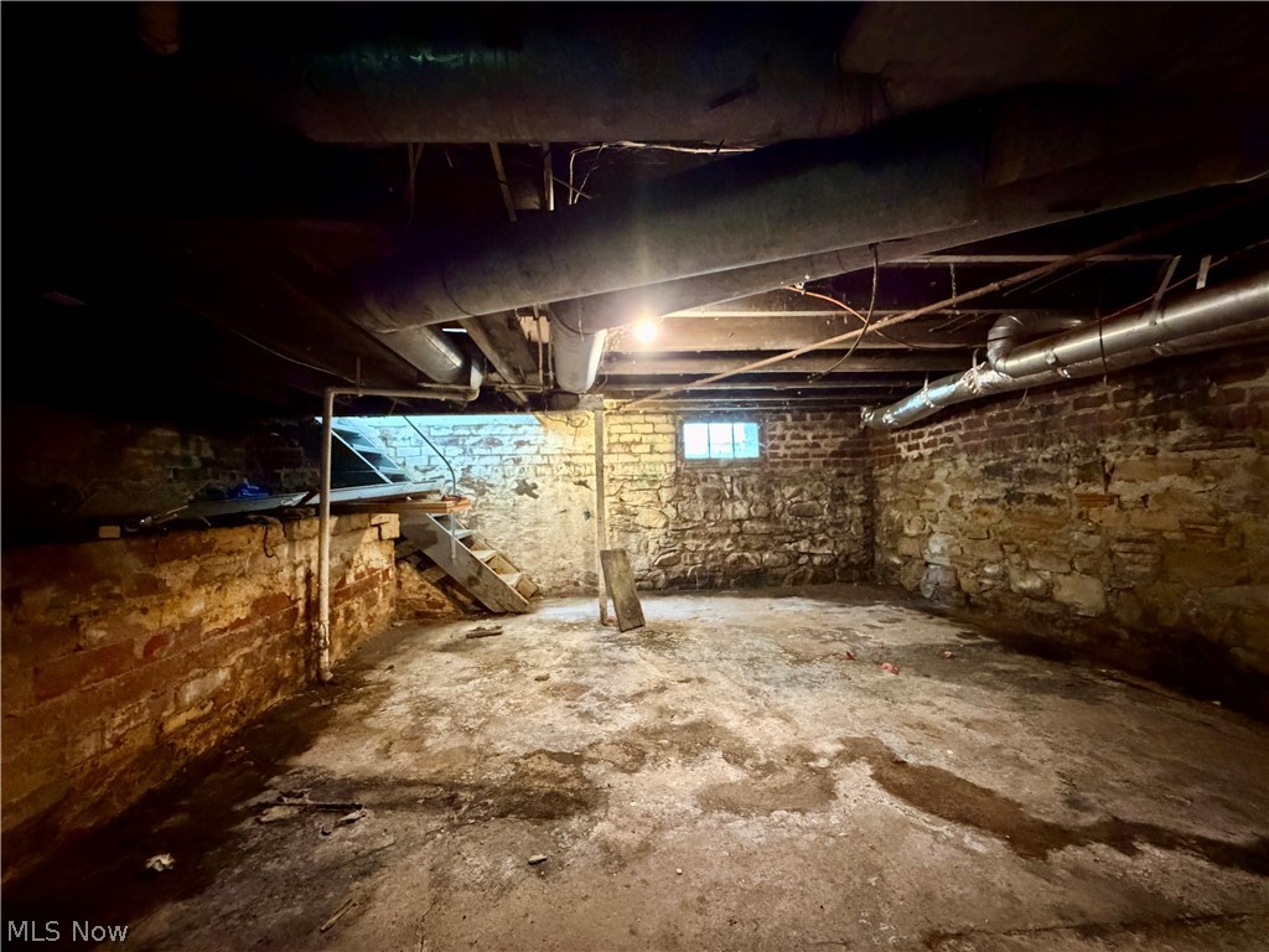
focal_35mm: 14
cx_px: 634
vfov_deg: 85.7
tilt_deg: +1.2
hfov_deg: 102.1
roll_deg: +2.1
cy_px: 476
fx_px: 513
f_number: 2.2
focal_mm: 2.22
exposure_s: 1/30
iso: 1600
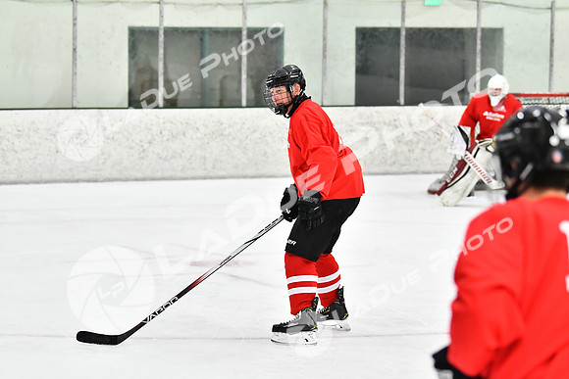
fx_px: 2039
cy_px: 190
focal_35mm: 129
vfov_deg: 10.6
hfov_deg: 15.9
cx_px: 284
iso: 5000
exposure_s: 1/1250
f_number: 2.8
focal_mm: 86
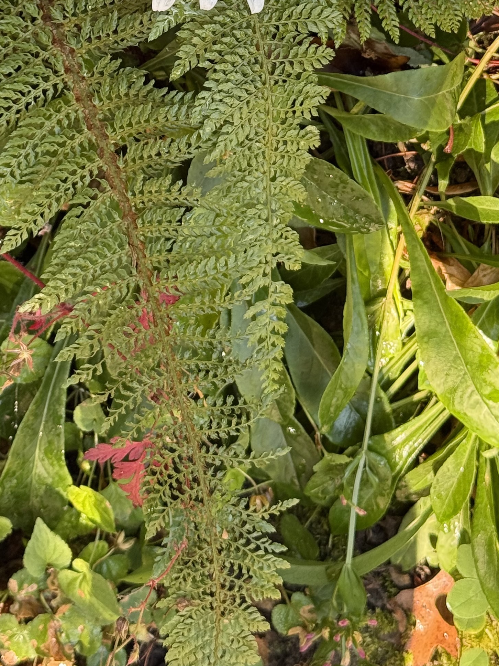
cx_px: 195
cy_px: 4
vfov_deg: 19.1
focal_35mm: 100
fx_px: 1921
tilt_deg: -58.7
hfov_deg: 14.8
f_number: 1.78
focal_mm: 6.76
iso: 50
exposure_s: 1/137
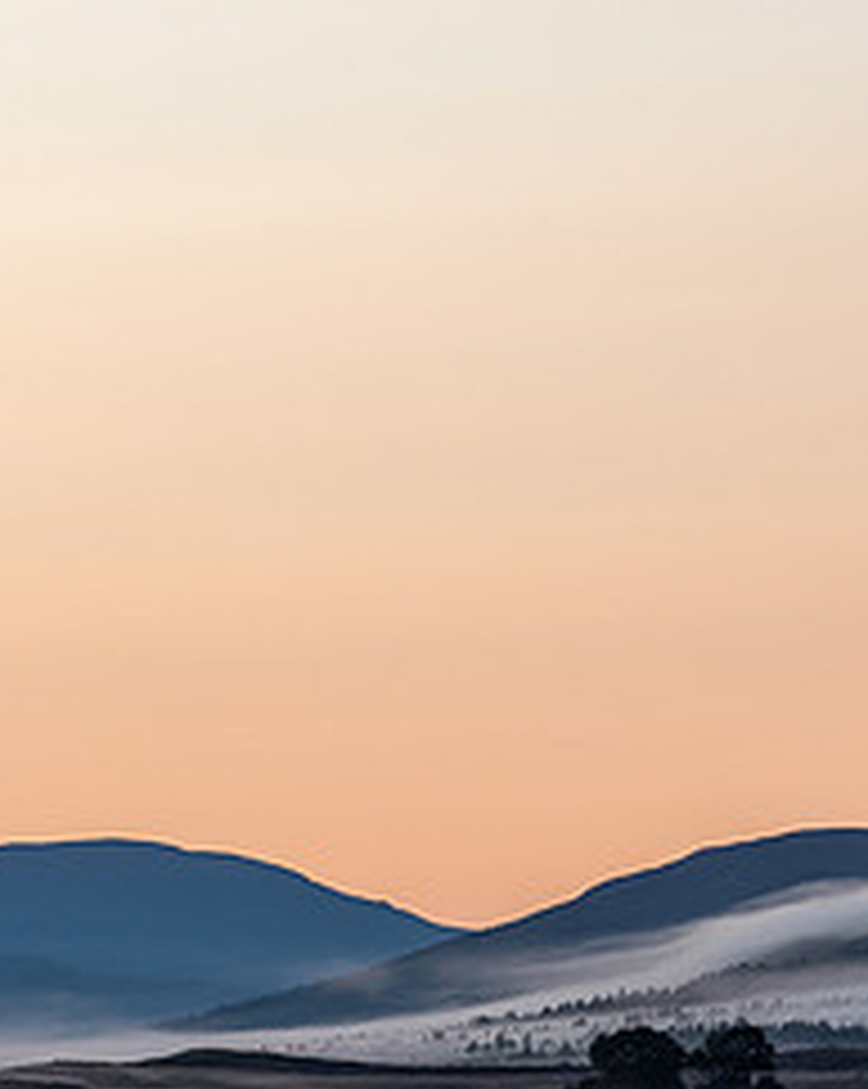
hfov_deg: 4.5
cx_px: 1169
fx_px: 11003
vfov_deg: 5.7
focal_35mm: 342
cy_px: 848
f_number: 7.1
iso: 200
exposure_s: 1/160
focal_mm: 73
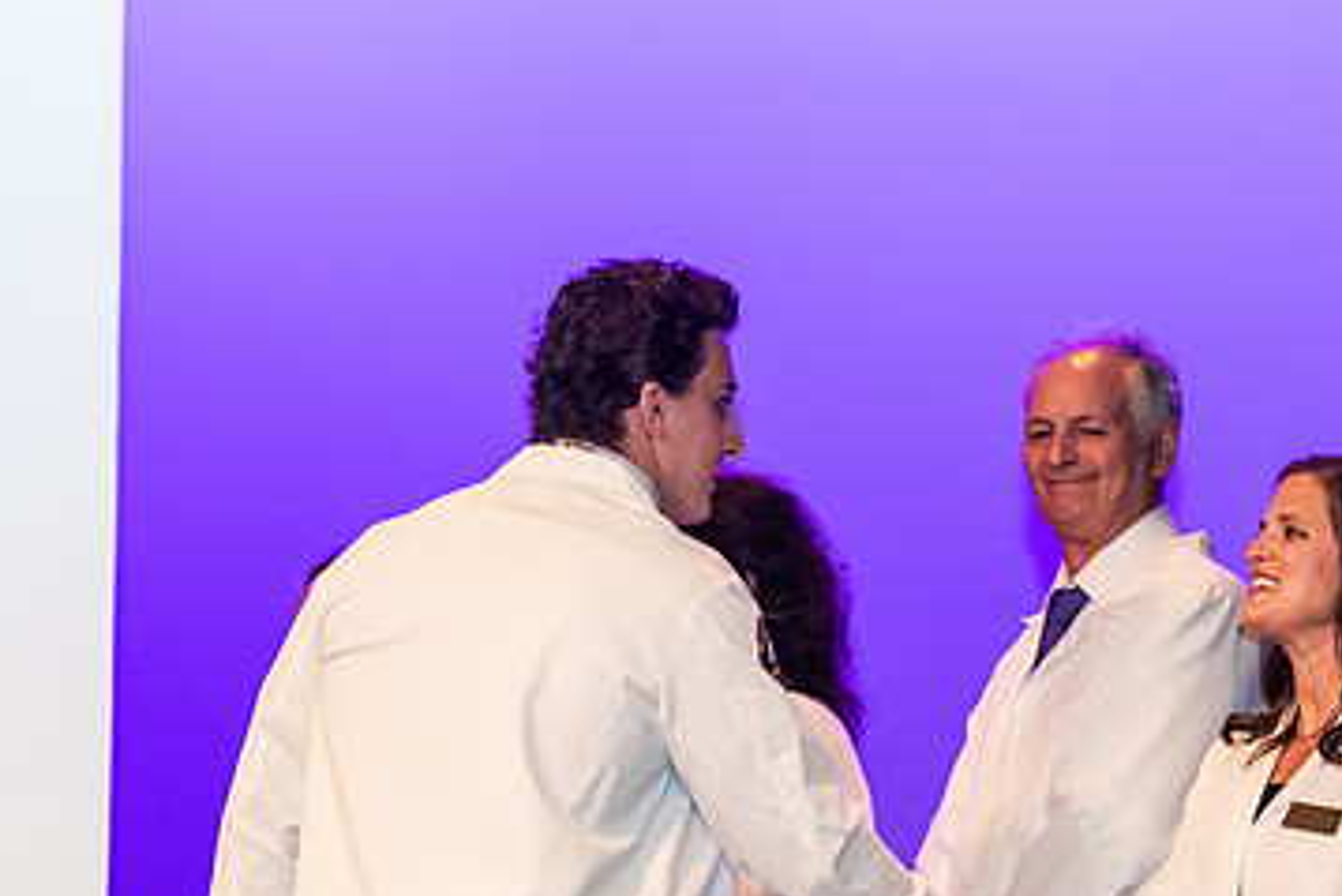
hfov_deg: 13.3
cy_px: 680
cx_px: 937
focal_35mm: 154
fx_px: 5743
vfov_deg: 8.9
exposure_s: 1/200
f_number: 3.5
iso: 2500
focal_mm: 95
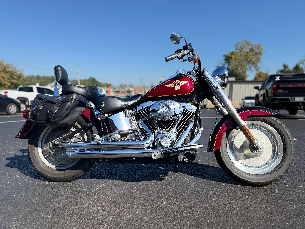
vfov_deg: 56.8
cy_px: 114
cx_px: 152
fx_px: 211
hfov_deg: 71.6
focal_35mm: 24
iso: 80
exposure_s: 1/4405
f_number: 1.78
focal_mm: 6.76
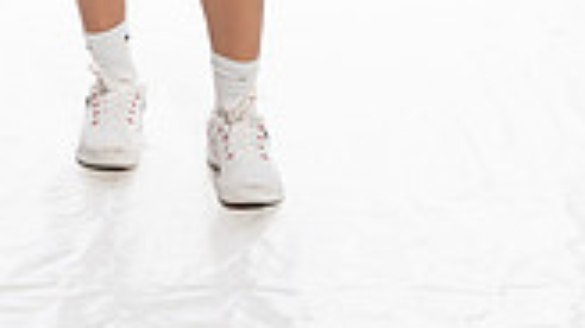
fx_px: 2232
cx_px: 164
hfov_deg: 14.9
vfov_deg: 7.9
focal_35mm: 144
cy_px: -431
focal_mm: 50
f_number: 8
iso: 400
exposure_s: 1/250
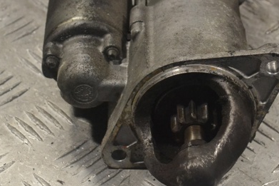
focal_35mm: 135
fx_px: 1044
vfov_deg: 10.2
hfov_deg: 15.2
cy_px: 61
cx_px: 166
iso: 3200
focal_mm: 55
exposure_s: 1/320
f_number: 9
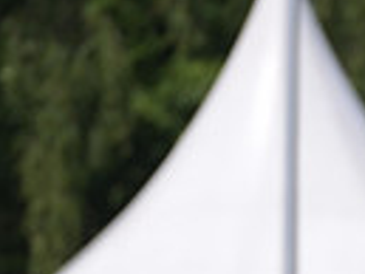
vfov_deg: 0.9
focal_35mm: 1734
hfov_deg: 1.1
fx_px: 18301
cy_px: 434
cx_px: 679
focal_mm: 400
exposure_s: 1/1250
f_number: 5
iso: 160
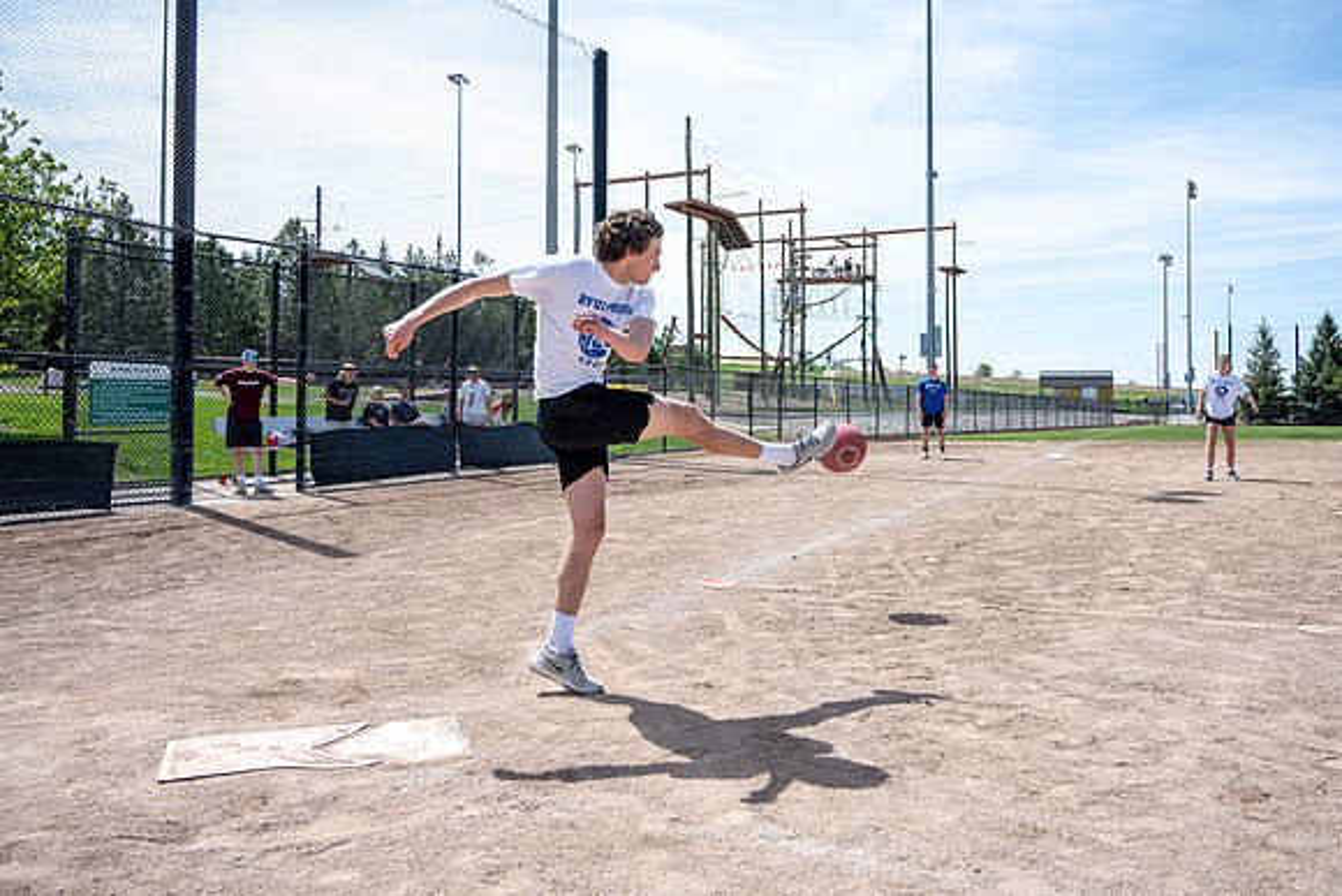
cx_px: 748
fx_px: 1097
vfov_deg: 44.2
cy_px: 369
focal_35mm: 29
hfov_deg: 62.7
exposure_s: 1/2000
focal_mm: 24.5
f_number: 4
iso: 160
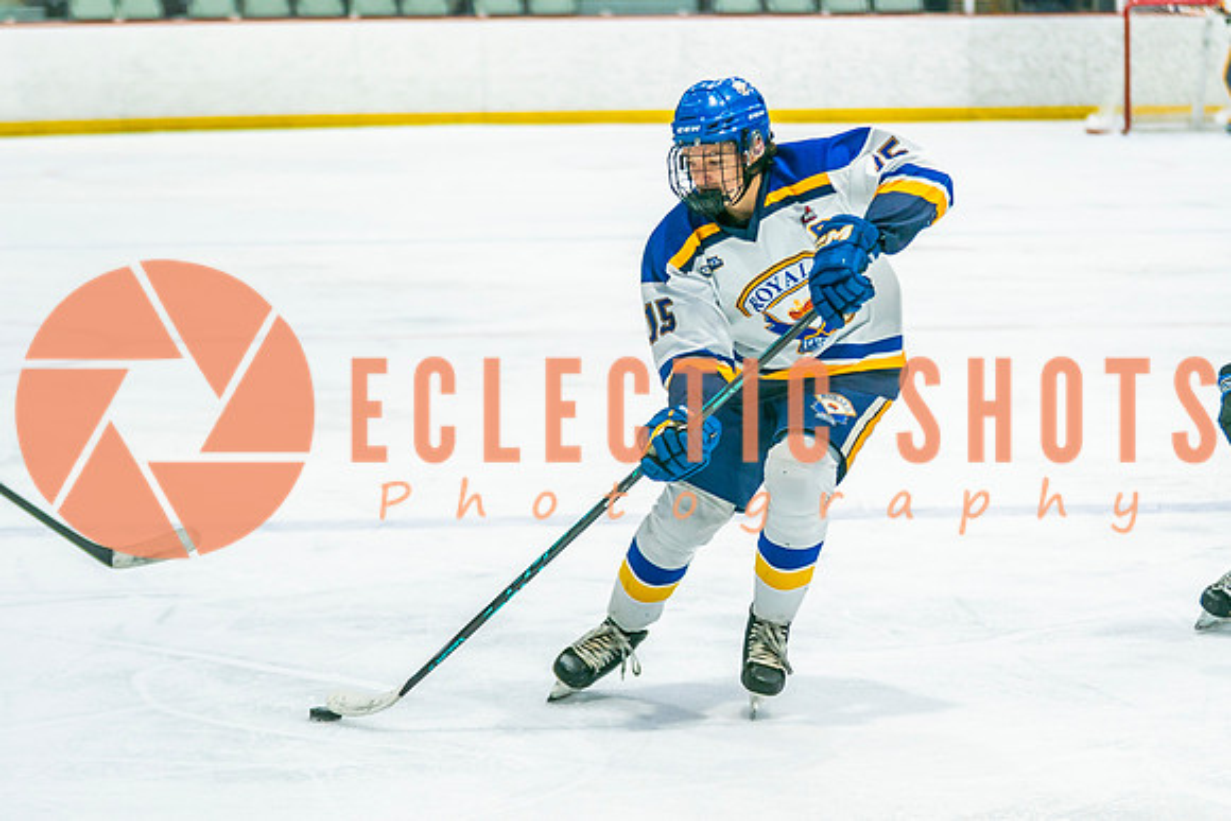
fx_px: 5752
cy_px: 377
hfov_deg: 12.2
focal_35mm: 168
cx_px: 803
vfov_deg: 8.2
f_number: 2.8
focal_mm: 95
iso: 320
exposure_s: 1/640
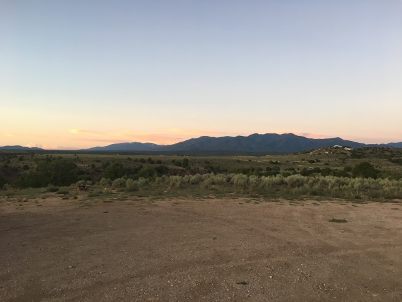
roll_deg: -2.3
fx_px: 337
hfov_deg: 61.7
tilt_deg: +2.2
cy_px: 151
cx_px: 201
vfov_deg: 48.2
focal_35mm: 29
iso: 25
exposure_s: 1/40
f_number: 2.2
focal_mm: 4.15
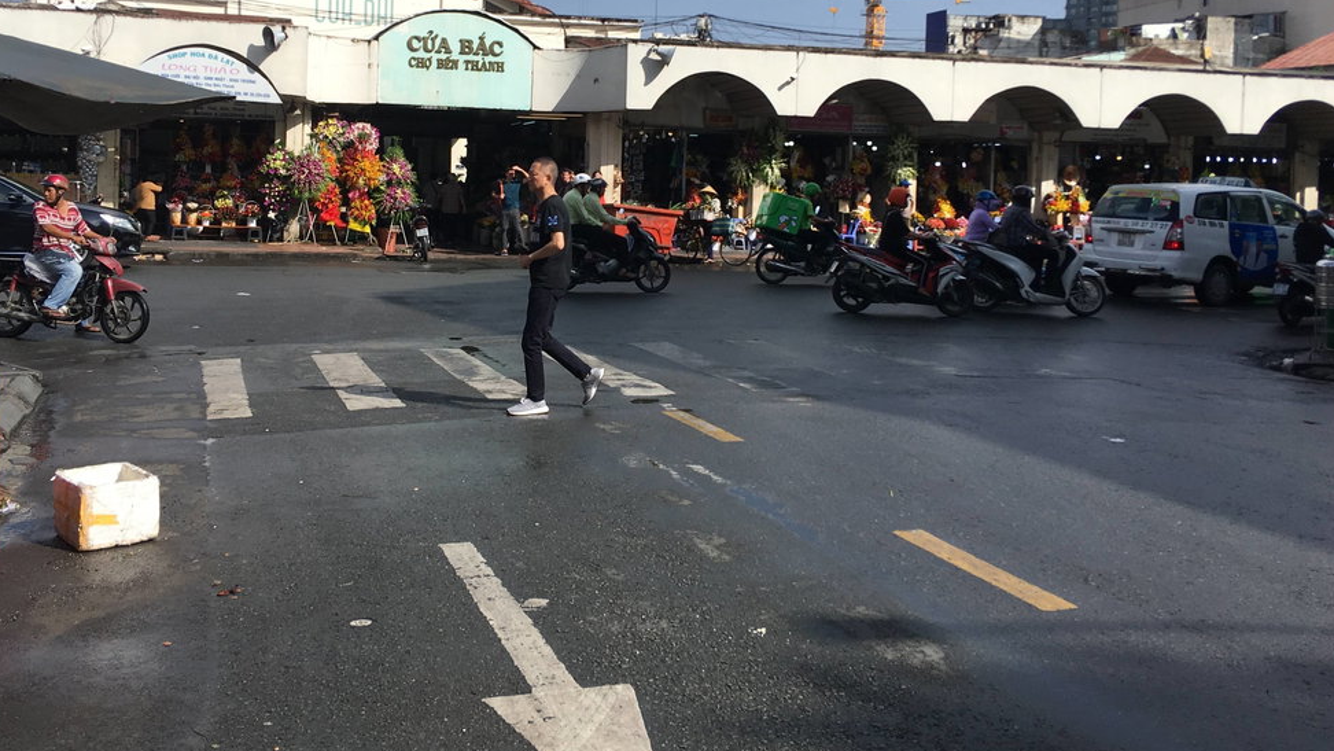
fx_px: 1380
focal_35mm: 39
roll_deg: -0.9
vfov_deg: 30.1
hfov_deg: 51.4
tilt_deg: +0.2
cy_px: 214
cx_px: 570
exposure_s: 1/1570
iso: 25
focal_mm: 4.15
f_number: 2.2
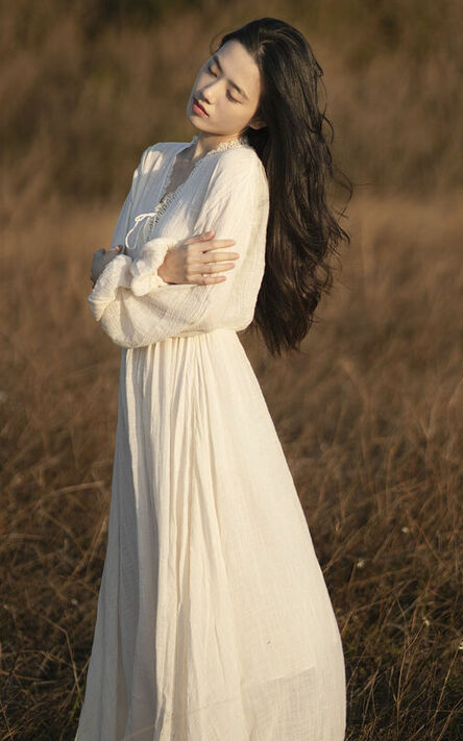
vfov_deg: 10.9
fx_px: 3879
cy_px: 130
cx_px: 264
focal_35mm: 192
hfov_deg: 6.8
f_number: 2
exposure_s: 1/4000
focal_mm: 85
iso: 100
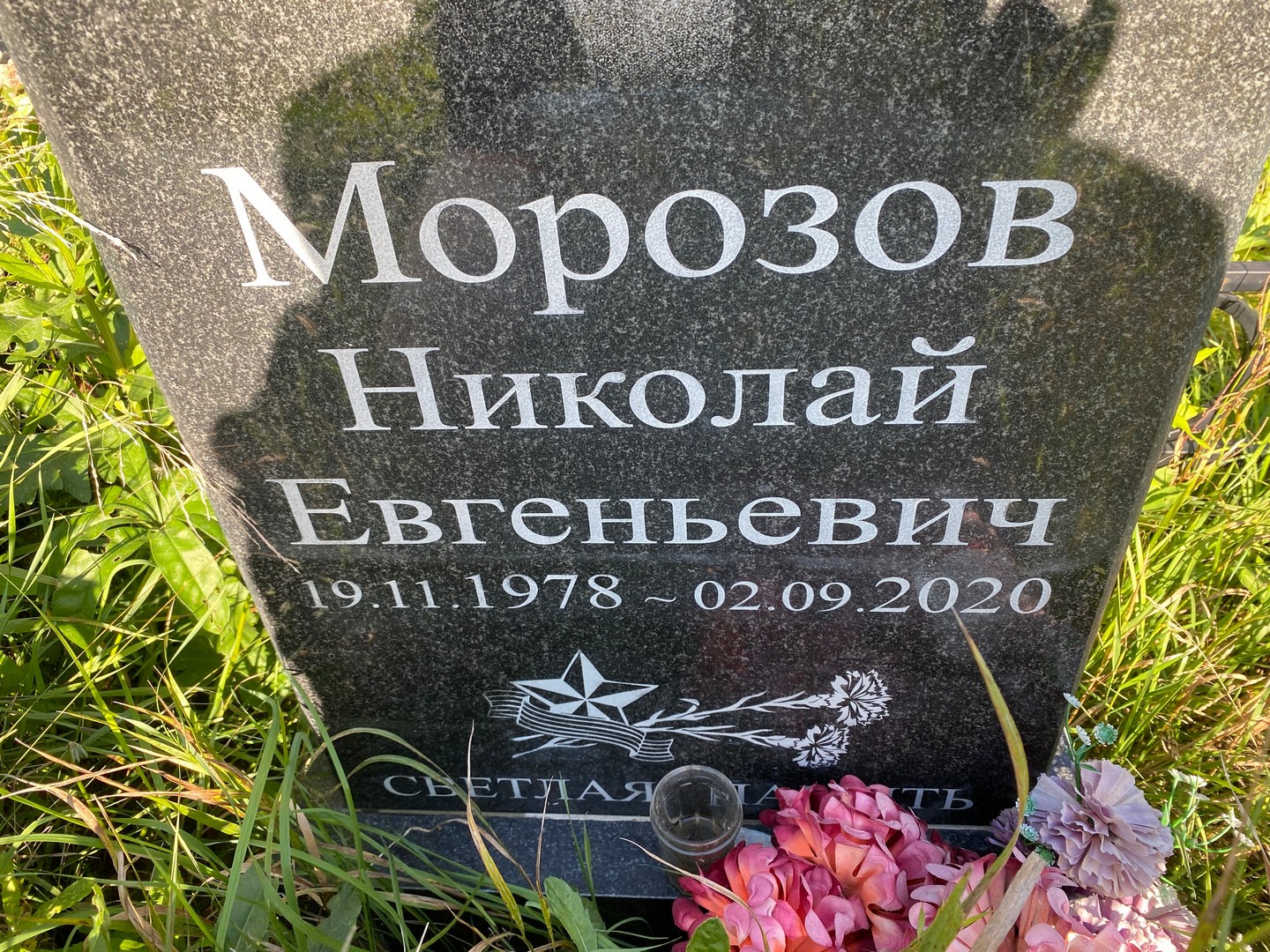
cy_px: 476
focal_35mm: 26
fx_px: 954
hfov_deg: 67.3
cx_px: 635
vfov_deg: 53.1
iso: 32
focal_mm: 4.25
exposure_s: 1/226
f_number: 1.8
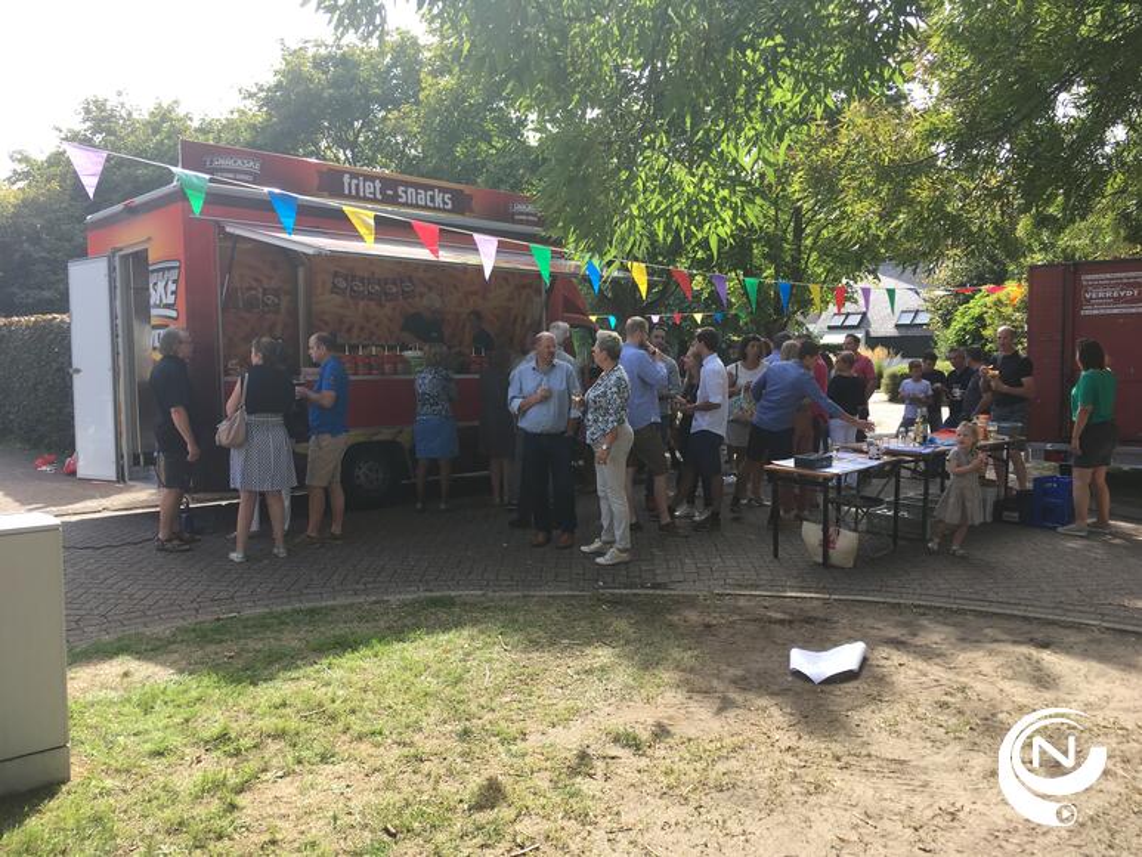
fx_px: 957
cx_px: 571
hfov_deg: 61.7
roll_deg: -0.6
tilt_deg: -5.1
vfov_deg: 48.2
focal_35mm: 29
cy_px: 428
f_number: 2.2
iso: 25
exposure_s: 1/327
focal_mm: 4.15
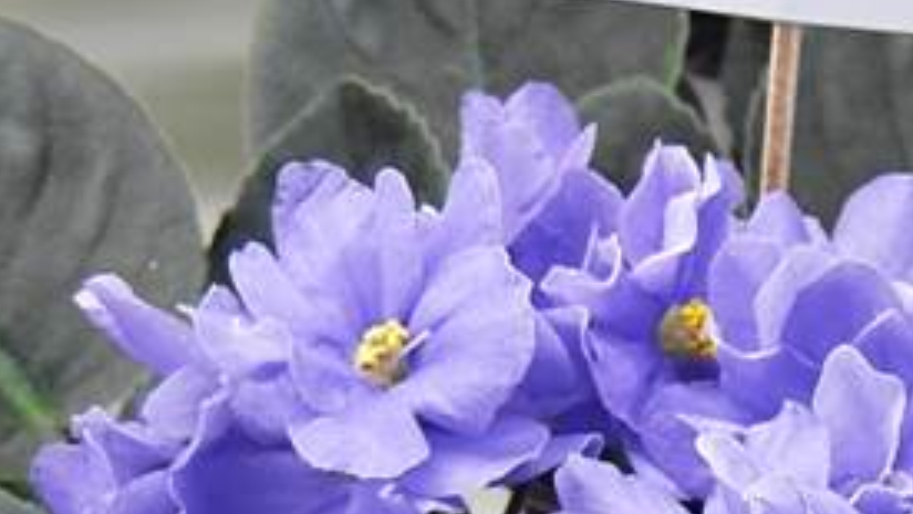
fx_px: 1841
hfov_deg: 27.5
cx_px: 664
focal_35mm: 76
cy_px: 826
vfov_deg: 14.6
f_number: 1.8
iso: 80
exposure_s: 1/90
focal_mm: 5.2
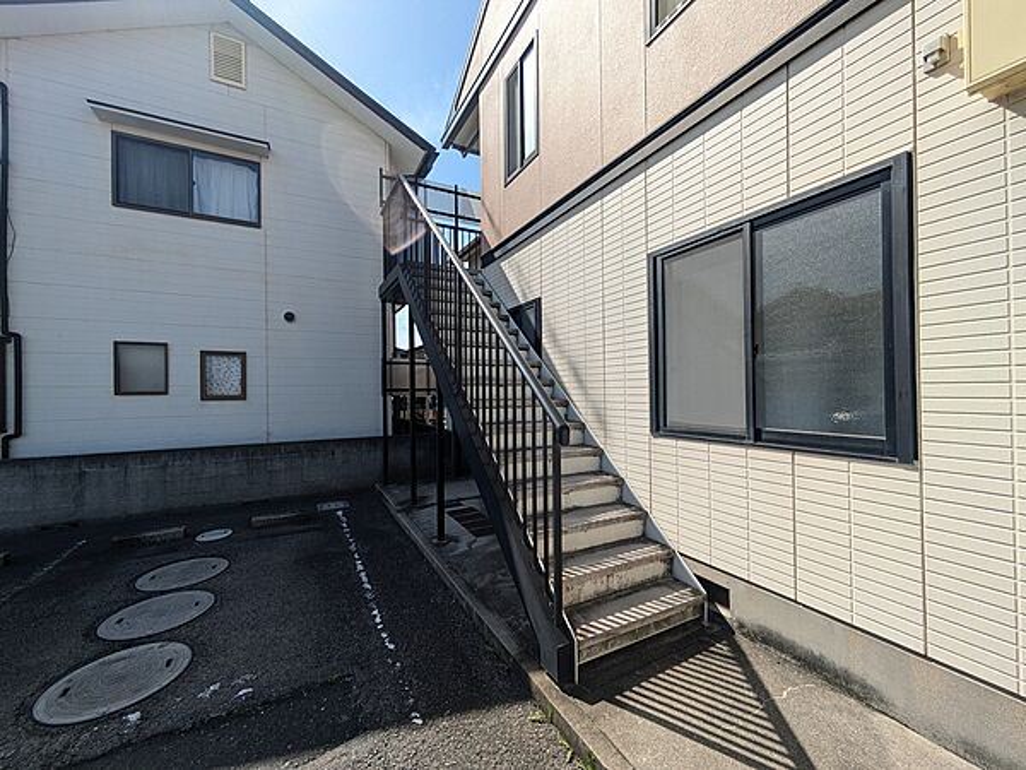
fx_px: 415
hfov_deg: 102.1
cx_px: 513
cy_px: 385
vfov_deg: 85.7
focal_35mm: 14
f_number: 2.2
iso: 49
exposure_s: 1/943
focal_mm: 1.83
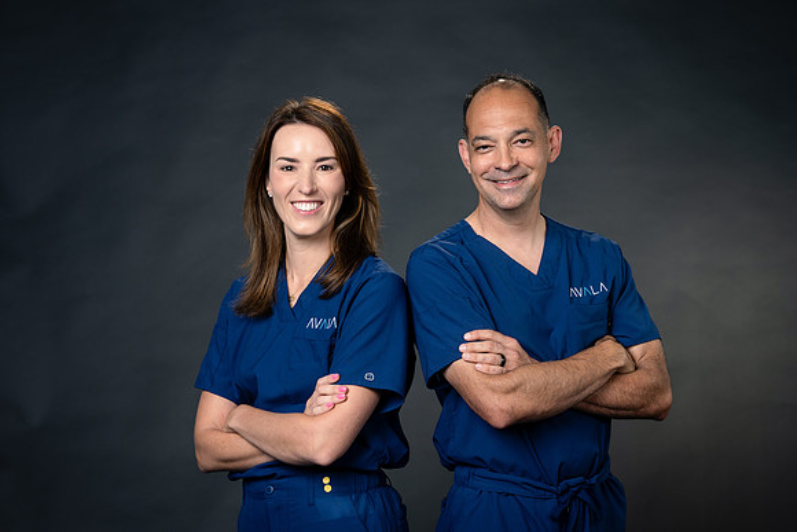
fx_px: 1882
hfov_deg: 23.9
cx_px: 398
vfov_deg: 16.1
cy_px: 266
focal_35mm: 85
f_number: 4
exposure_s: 1/160
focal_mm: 85
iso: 200
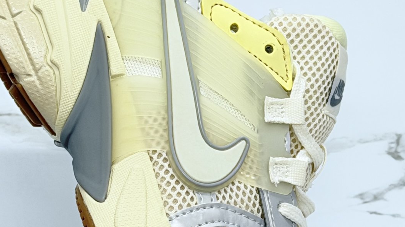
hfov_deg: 39.2
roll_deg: -1.5
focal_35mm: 53
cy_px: 124
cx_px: 204
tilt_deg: -44.9
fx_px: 569
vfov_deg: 22.6
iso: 64
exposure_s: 1/379
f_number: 1.78
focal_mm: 6.76
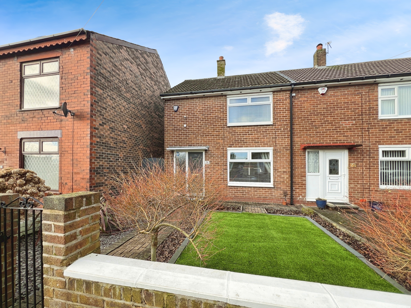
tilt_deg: +2.7
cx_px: 206
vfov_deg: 89.9
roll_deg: +0.0
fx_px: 154
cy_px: 154
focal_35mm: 13
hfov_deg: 106.2
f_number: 1.8
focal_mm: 1.57
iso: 32
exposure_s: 1/198
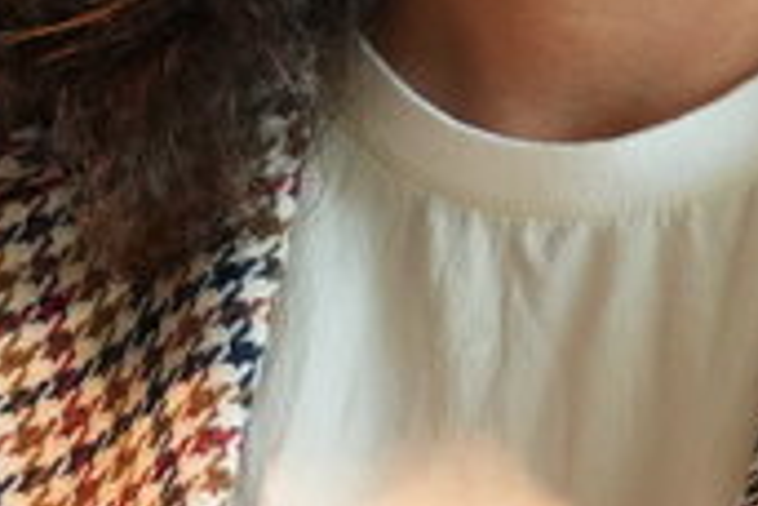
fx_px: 5859
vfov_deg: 4.9
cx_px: 1330
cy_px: -251
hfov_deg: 7.2
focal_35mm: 278
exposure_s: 1/160
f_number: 3.2
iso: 1600
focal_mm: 33.3
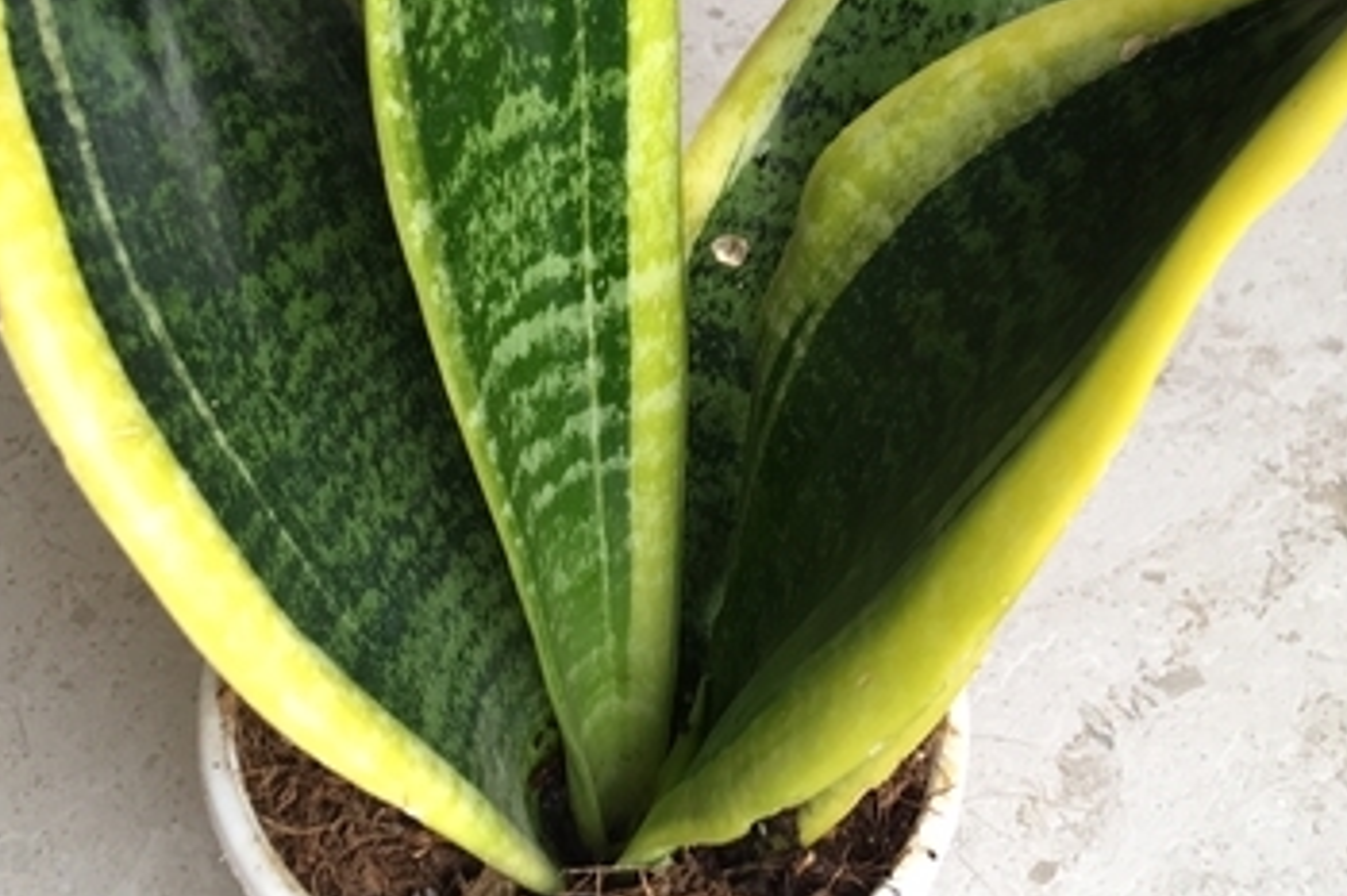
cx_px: 743
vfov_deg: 19.4
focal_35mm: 69
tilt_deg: -41.3
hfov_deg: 29.2
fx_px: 2580
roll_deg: -6.1
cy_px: 112
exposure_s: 1/33
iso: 32
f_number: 2.2
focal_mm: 4.15
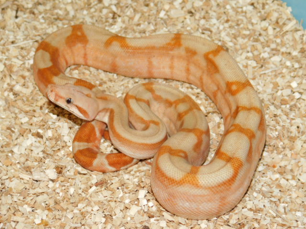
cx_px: 153
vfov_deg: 14.9
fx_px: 875
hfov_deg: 19.8
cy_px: 114
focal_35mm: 99
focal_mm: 17.6
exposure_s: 1/60
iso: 200
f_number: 4.6
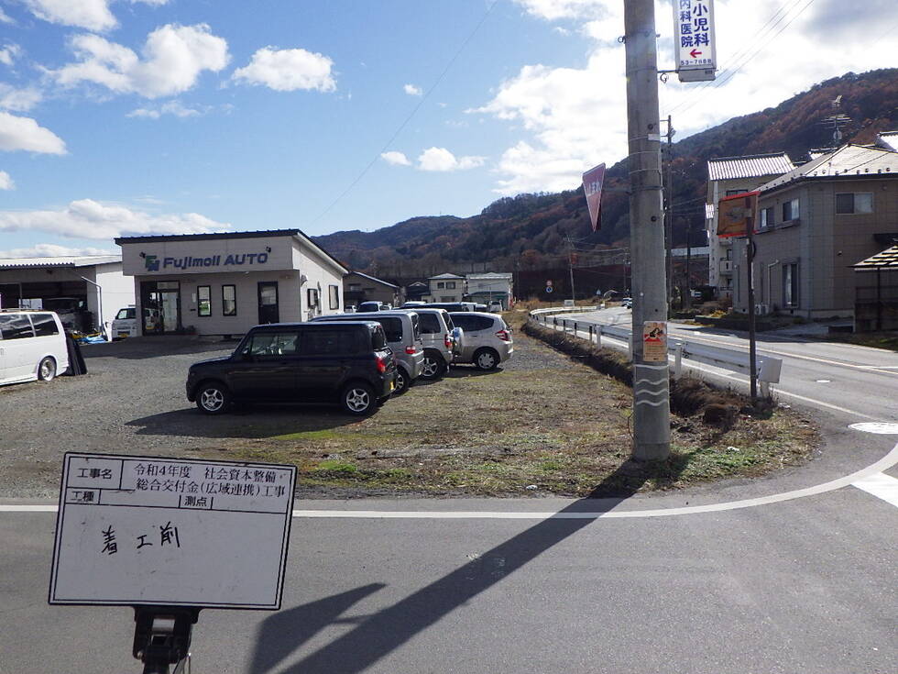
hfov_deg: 63.4
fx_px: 726
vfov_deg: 49.7
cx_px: 449
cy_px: 337
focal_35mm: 28
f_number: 4.2
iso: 250
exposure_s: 1/2500
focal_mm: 5
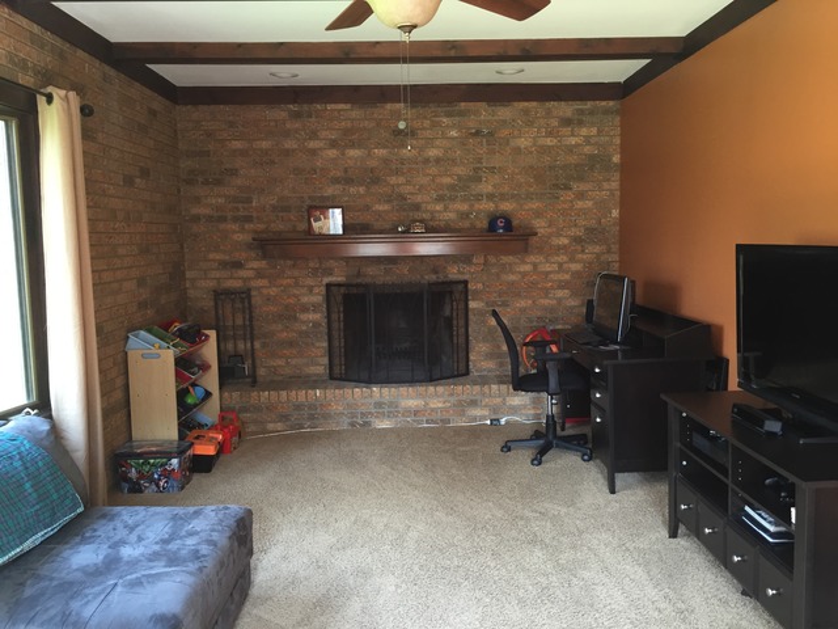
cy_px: 314
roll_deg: +1.0
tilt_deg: -6.7
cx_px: 419
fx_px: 702
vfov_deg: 48.2
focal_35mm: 29
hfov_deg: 61.7
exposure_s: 1/30
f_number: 2.2
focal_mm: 4.15
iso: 100
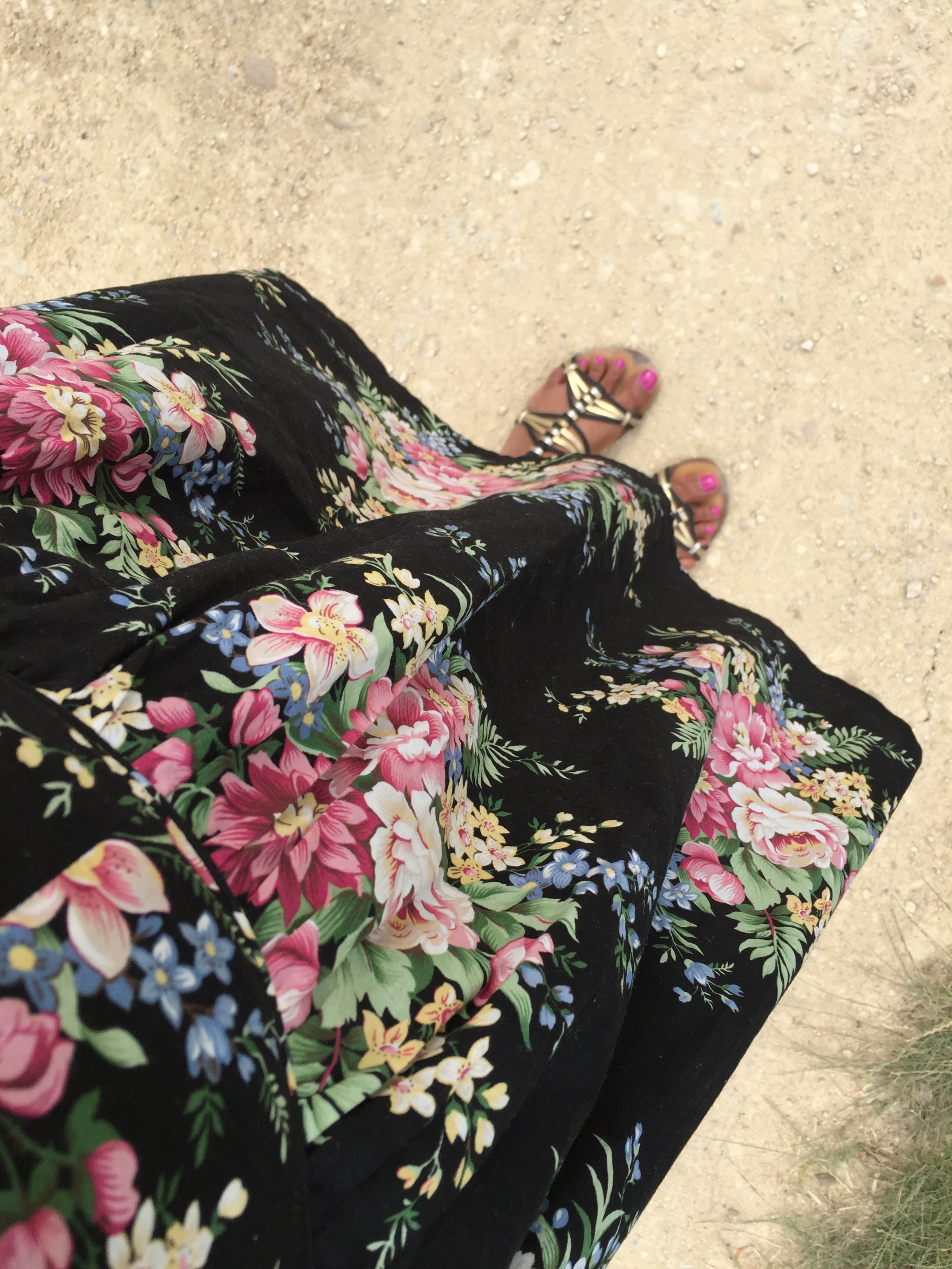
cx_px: 476
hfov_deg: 48.2
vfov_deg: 61.7
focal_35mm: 29
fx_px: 1063
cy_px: 634
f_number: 2.2
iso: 32
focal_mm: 4.15
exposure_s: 1/842
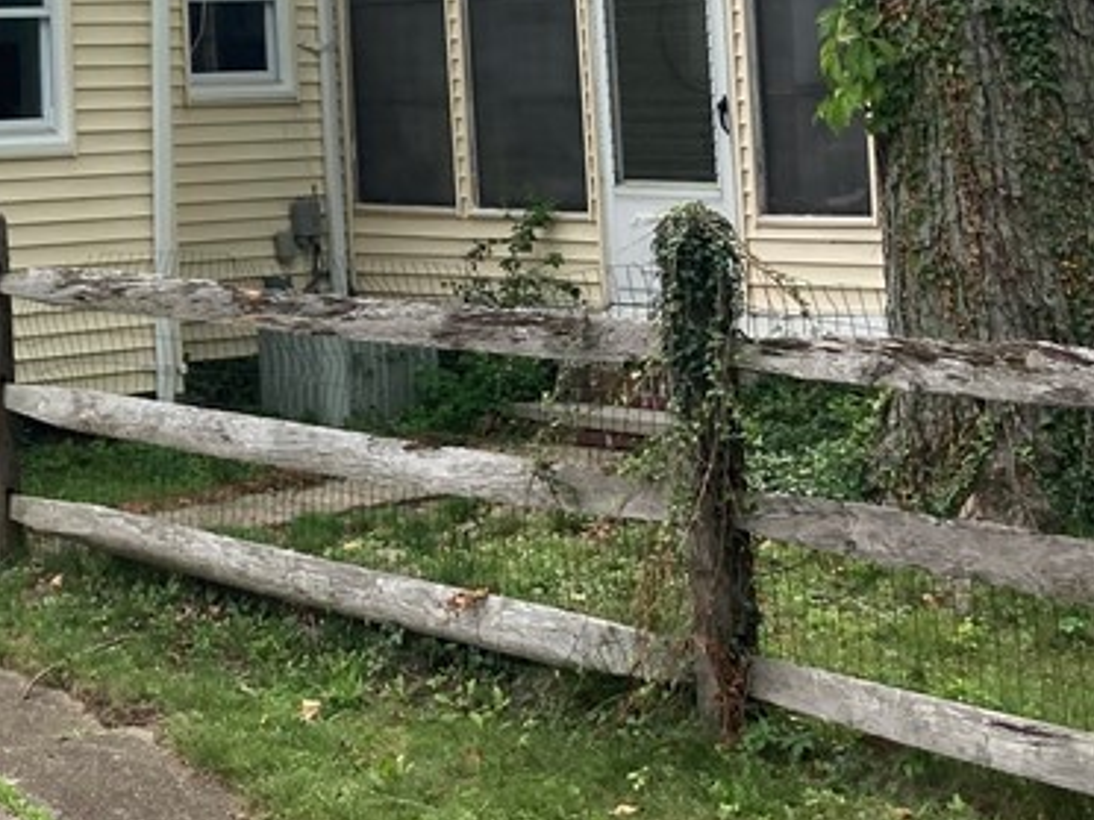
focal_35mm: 77
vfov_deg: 18.2
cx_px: -32
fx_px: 2433
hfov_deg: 24.1
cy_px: -156
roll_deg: +1.3
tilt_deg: +6.3
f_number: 1.8
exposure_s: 1/1066
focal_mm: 3.99
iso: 20
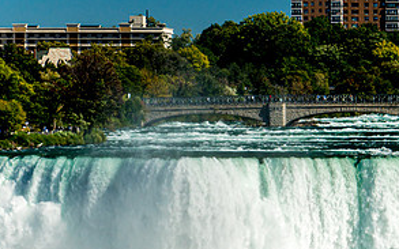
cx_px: 353
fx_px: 3109
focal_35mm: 286
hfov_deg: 7.3
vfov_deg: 4.6
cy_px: 228
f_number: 6.3
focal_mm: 92
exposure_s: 1/800
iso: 100
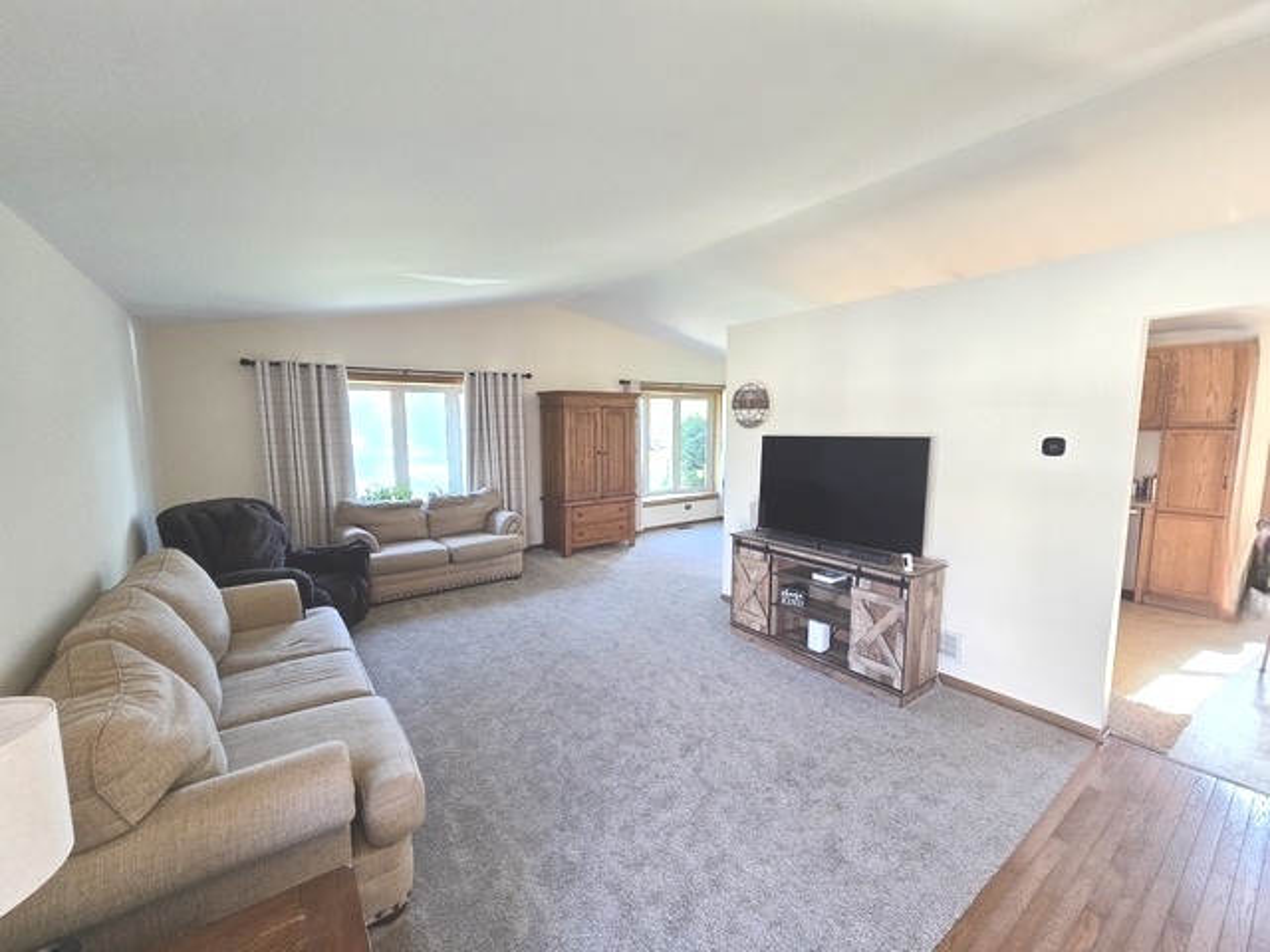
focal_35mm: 13
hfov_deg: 106.2
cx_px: 635
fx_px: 477
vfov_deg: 89.9
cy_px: 476
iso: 160
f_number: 2.2
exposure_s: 1/60
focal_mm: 2.2
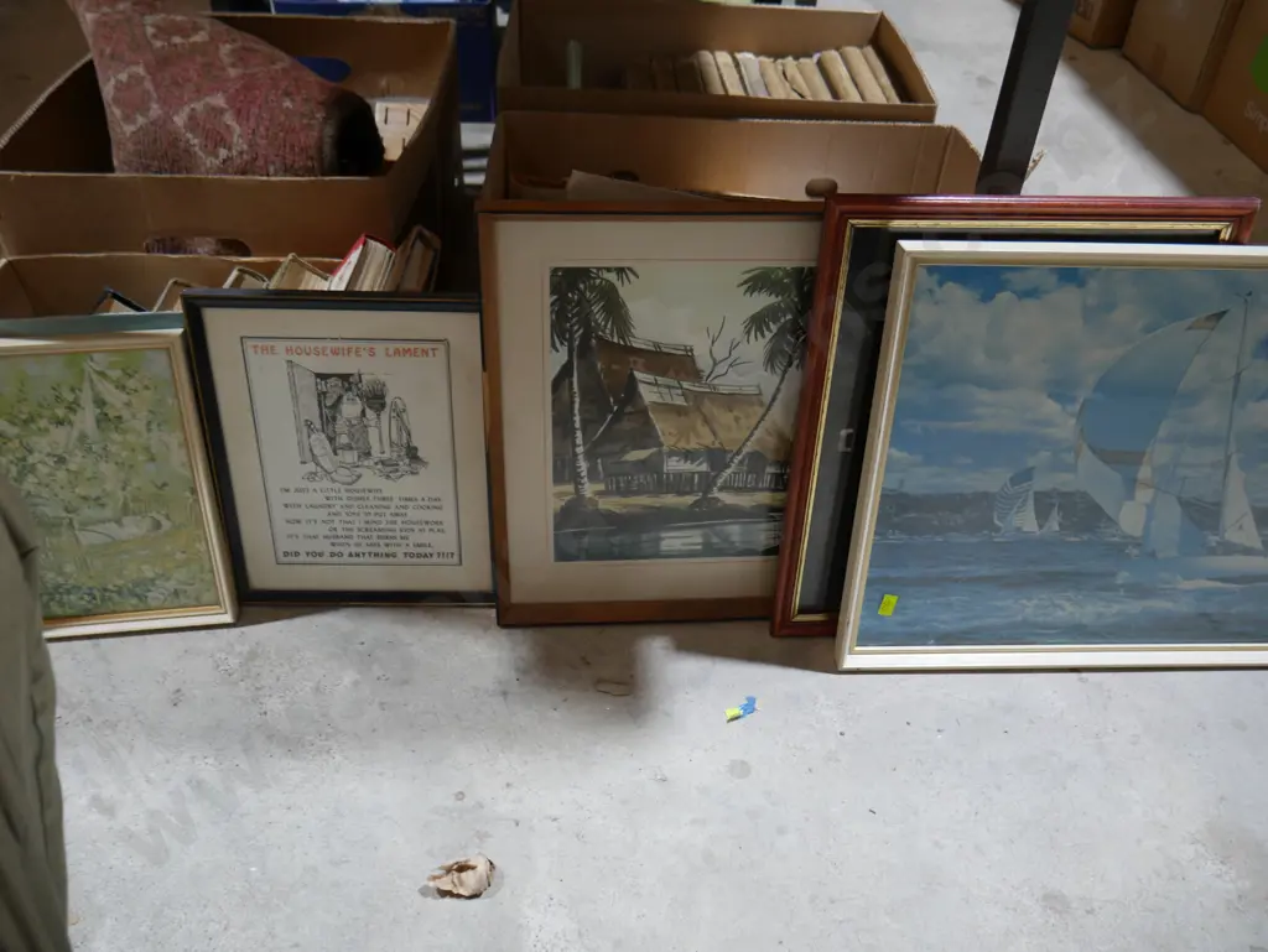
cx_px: 634
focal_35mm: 28
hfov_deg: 63.4
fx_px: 1026
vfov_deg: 49.8
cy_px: 476
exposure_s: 1/60
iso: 320
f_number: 3.5
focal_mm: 14
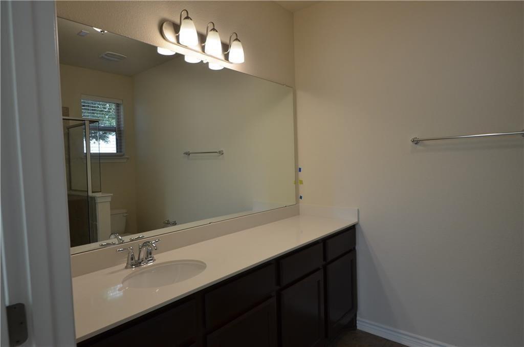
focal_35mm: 21
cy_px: 174
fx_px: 305
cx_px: 262
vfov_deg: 59.2
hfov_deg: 81.4
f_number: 5.3
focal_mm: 14
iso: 400
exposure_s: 1/80
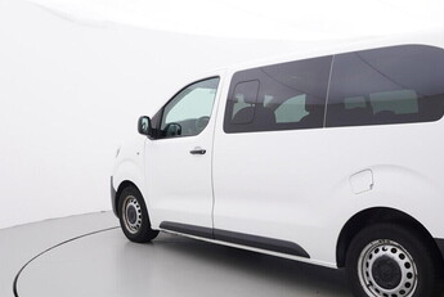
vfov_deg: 36.6
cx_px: 281
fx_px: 442
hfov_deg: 52.7
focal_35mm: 36
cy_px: 206
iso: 200
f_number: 5
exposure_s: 1/80
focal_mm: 15
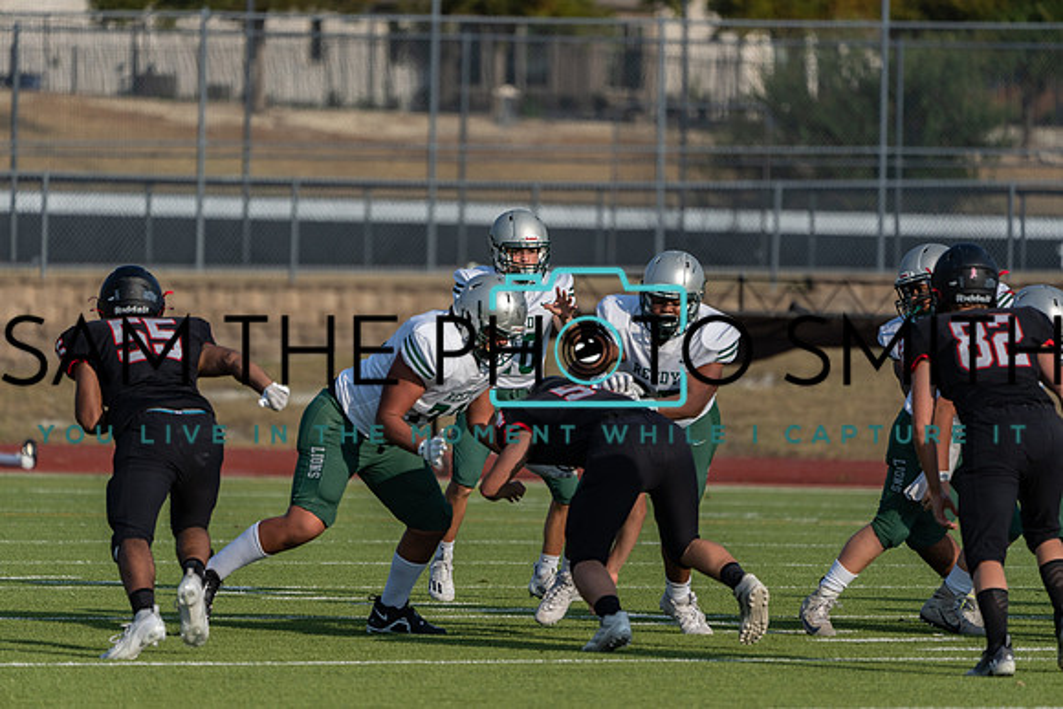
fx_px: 11813
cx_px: 532
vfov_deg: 3.4
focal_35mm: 400
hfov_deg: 5.2
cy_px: 354
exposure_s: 1/1250
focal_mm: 400
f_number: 5.6
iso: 200
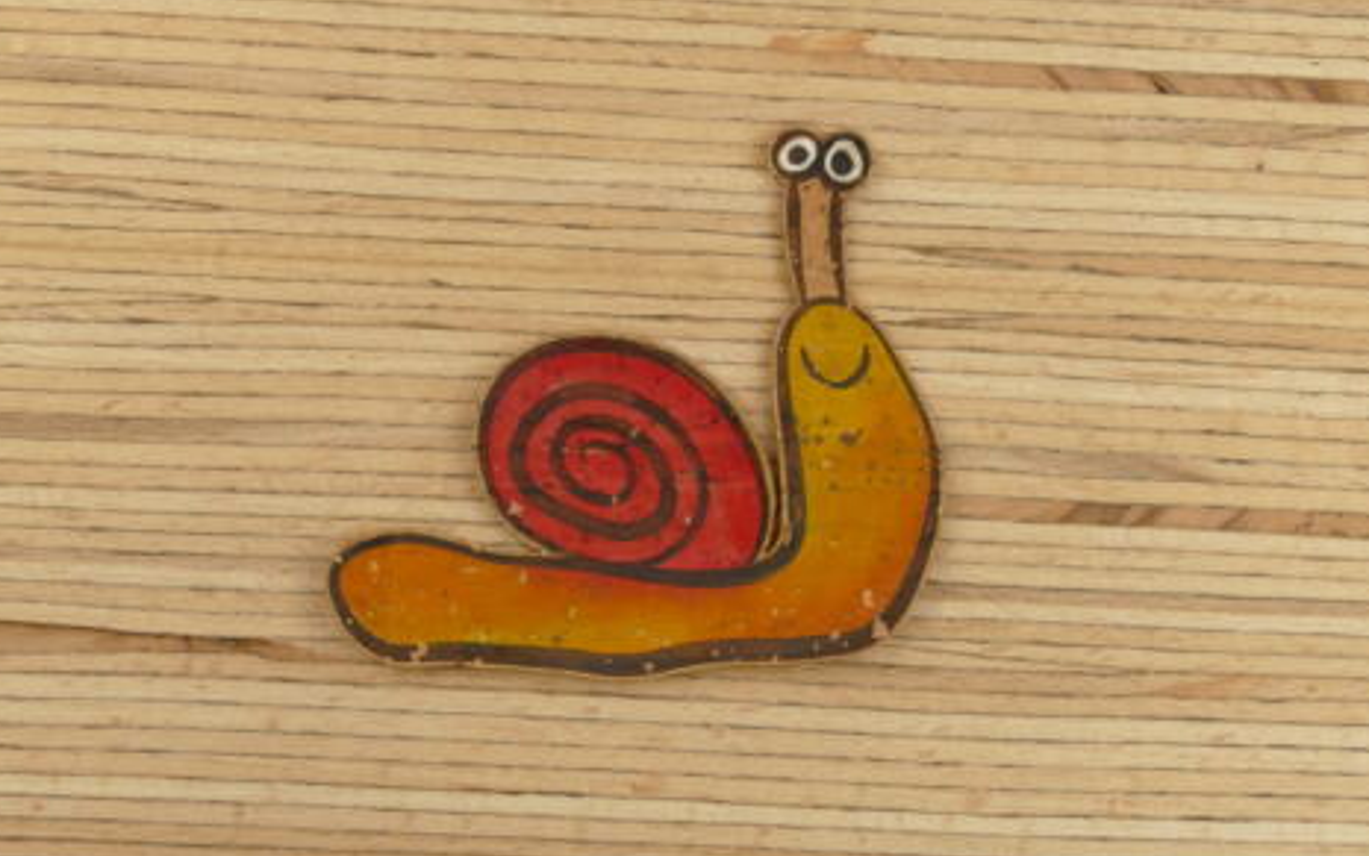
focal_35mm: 49
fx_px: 1829
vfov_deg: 26.4
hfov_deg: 41.0
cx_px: 671
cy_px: 416
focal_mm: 15.76
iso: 1000
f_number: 8
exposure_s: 1/80
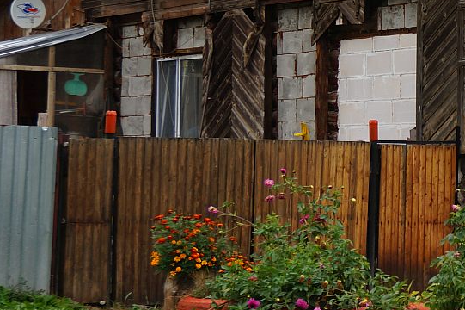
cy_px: 63
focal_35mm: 133
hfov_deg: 14.8
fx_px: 1717
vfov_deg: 10.3
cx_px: 600
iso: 100
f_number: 5.6
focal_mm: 32
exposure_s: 1/60
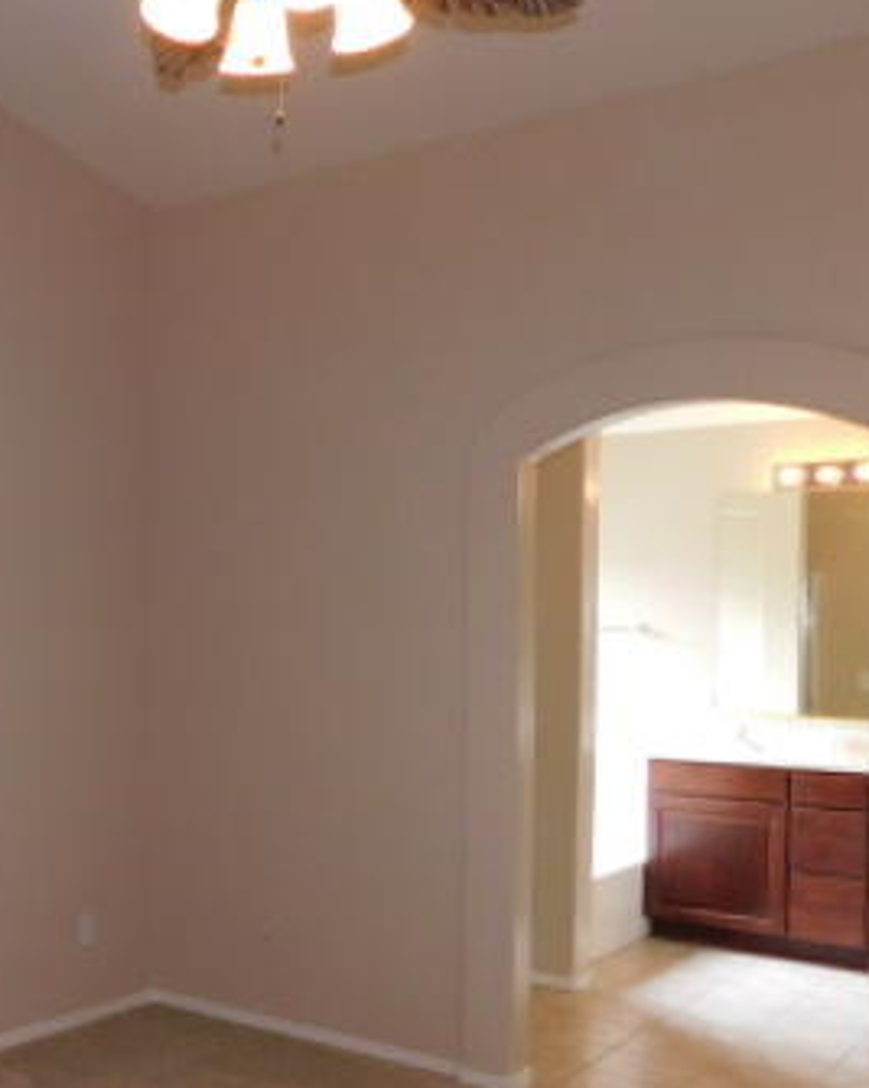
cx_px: -49
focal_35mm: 43
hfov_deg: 31.5
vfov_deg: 42.7
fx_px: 1383
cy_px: 655
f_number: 3
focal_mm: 4
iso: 125
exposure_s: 1/30
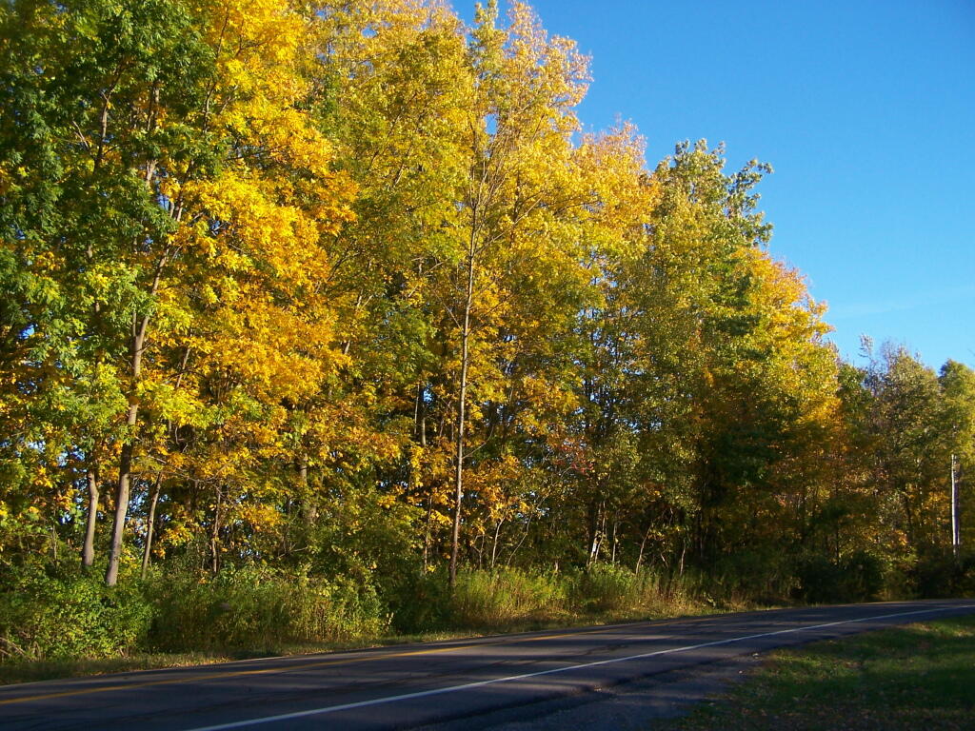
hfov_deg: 49.0
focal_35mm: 38
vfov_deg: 37.7
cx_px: 488
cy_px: 366
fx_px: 1070
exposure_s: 1/500
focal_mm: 6.3
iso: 80
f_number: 2.8
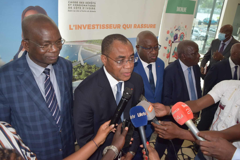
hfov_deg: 61.9
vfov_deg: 43.6
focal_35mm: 30
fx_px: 200
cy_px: 80
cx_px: 120
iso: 800
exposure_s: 1/100
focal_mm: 20
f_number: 5
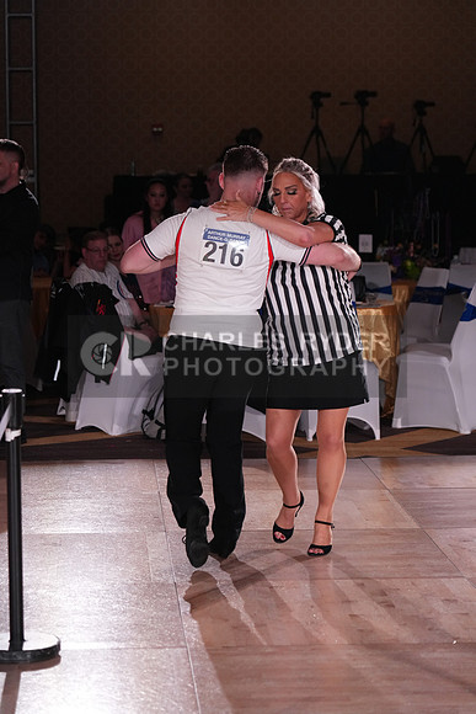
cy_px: 357
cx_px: 238
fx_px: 2081
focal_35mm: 105
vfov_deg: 19.5
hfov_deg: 13.0
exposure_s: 1/500
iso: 2500
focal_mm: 105
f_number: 4
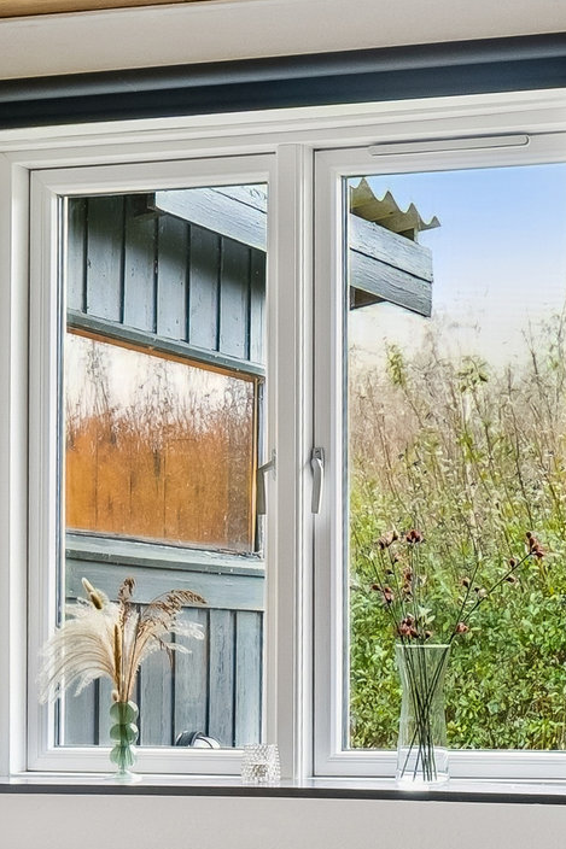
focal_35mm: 83
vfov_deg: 23.7
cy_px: 780
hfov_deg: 15.2
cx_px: 853
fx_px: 1961
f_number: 9
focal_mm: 19.5
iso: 640
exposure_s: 2
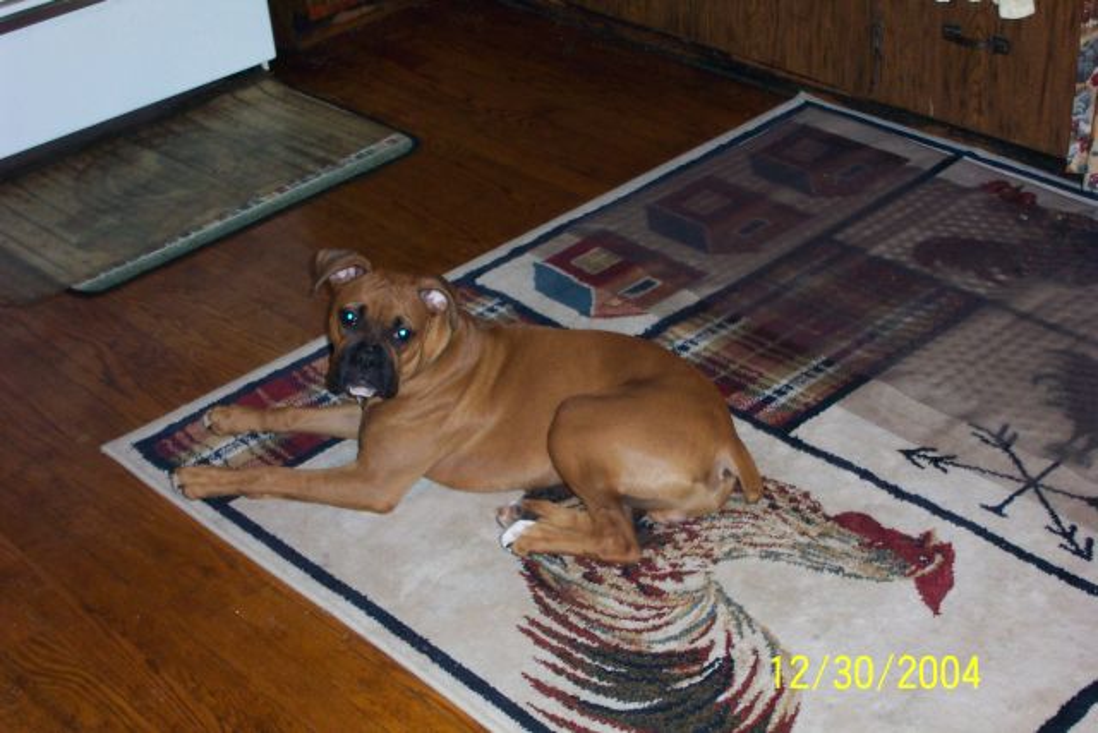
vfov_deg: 22.3
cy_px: 366
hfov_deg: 32.9
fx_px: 1861
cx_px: 549
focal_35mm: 61
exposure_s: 1/45
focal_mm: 12.6
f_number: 3.5
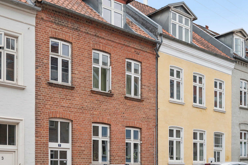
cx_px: 122
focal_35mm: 47
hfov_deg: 41.9
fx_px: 324
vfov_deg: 28.6
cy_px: 74
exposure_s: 1/320
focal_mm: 30
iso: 125
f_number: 6.3
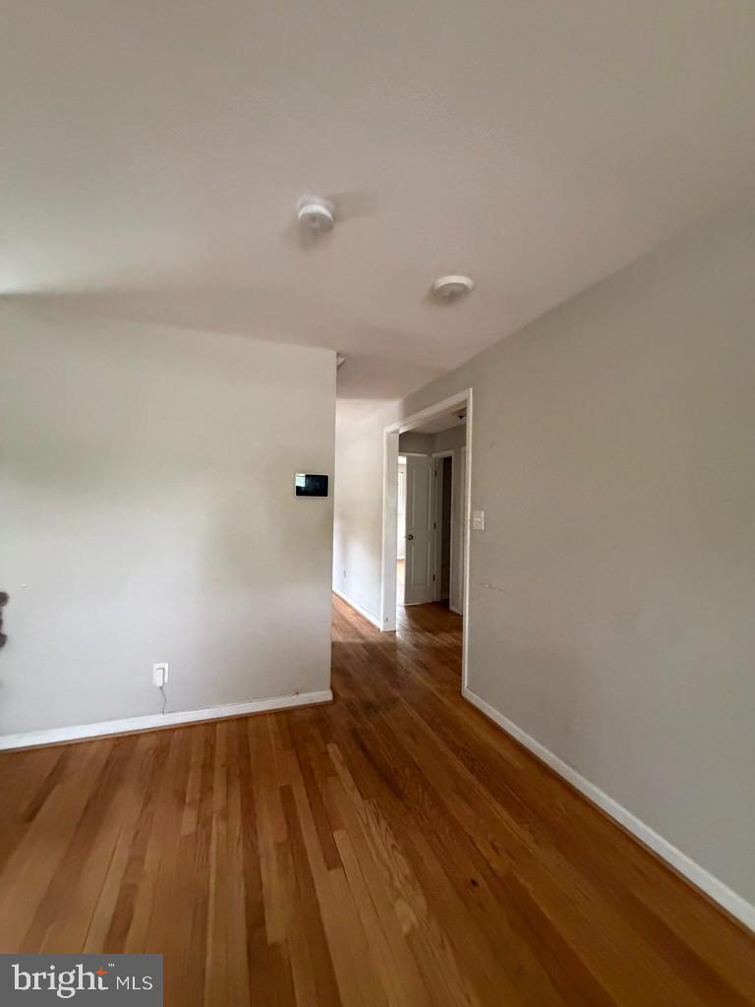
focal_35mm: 14
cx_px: 378
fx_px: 407
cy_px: 504
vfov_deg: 102.1
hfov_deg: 85.7
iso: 1000
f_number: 2.2
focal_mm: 2.22
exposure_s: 1/60
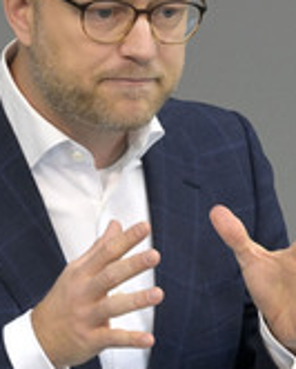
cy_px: 167
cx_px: 97
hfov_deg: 1.2
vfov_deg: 1.5
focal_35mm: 1273
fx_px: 13927
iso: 10000
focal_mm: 500
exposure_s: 1/320
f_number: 8
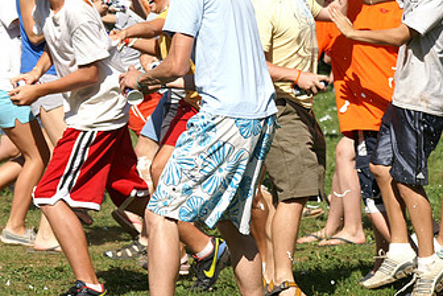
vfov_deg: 5.3
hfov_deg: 8.0
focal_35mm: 259
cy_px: 81
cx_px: 224
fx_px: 3187
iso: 100
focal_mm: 100
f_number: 6.3
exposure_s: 1/640
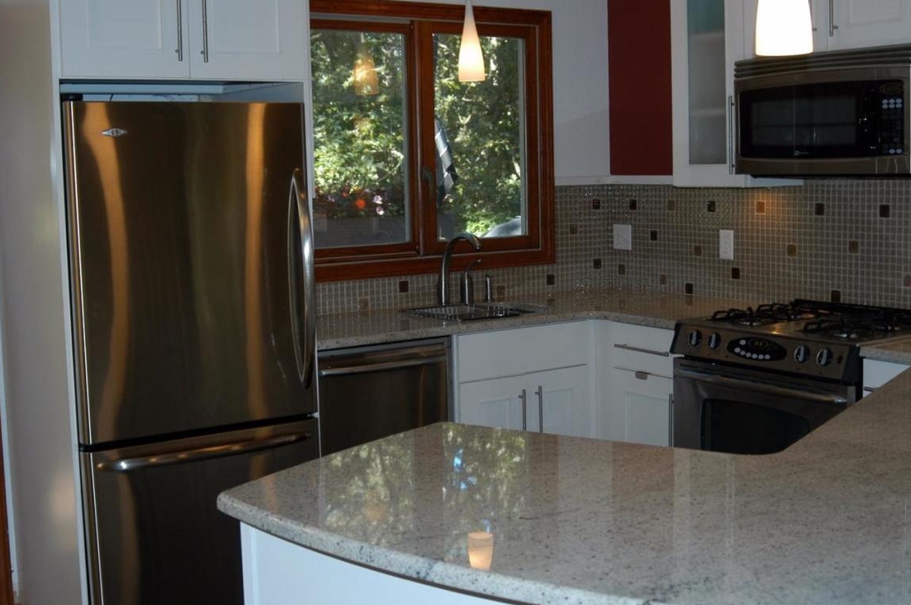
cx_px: 470
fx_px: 1188
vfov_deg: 28.6
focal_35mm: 47
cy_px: 274
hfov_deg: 42.0
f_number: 4.5
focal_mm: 28
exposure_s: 1/60
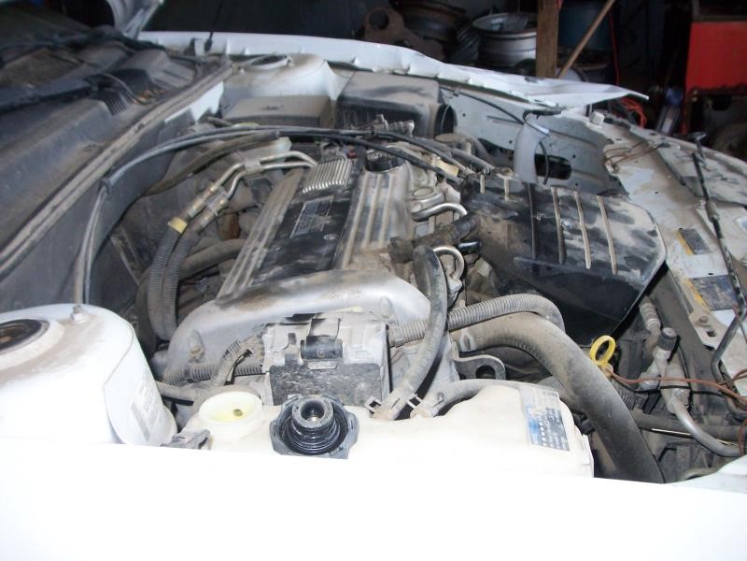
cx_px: 374
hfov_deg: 49.0
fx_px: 820
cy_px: 280
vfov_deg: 37.7
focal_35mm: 38
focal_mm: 6.3
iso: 125
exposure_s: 1/60
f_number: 3.9
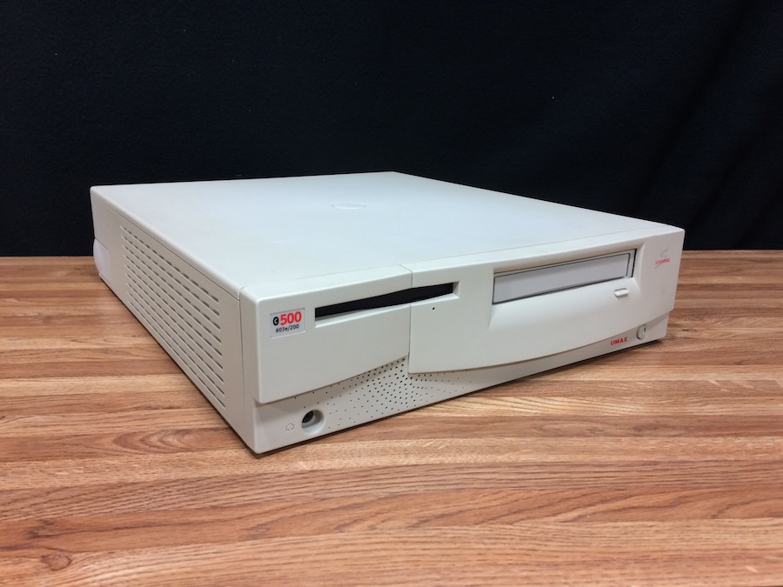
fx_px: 656
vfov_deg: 48.2
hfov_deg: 61.7
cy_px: 294
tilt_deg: -17.1
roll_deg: -0.5
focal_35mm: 29
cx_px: 392
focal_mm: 4.15
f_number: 2.2
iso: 50
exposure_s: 1/30
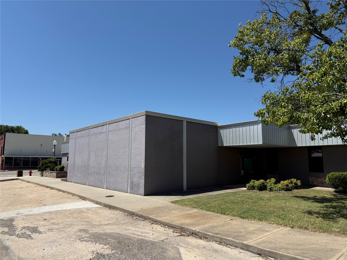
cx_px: 174
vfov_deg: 56.8
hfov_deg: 71.6
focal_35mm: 24
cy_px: 130
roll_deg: +0.0
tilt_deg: +8.6
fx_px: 241
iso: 80
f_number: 1.78
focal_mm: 6.76
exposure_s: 1/5714
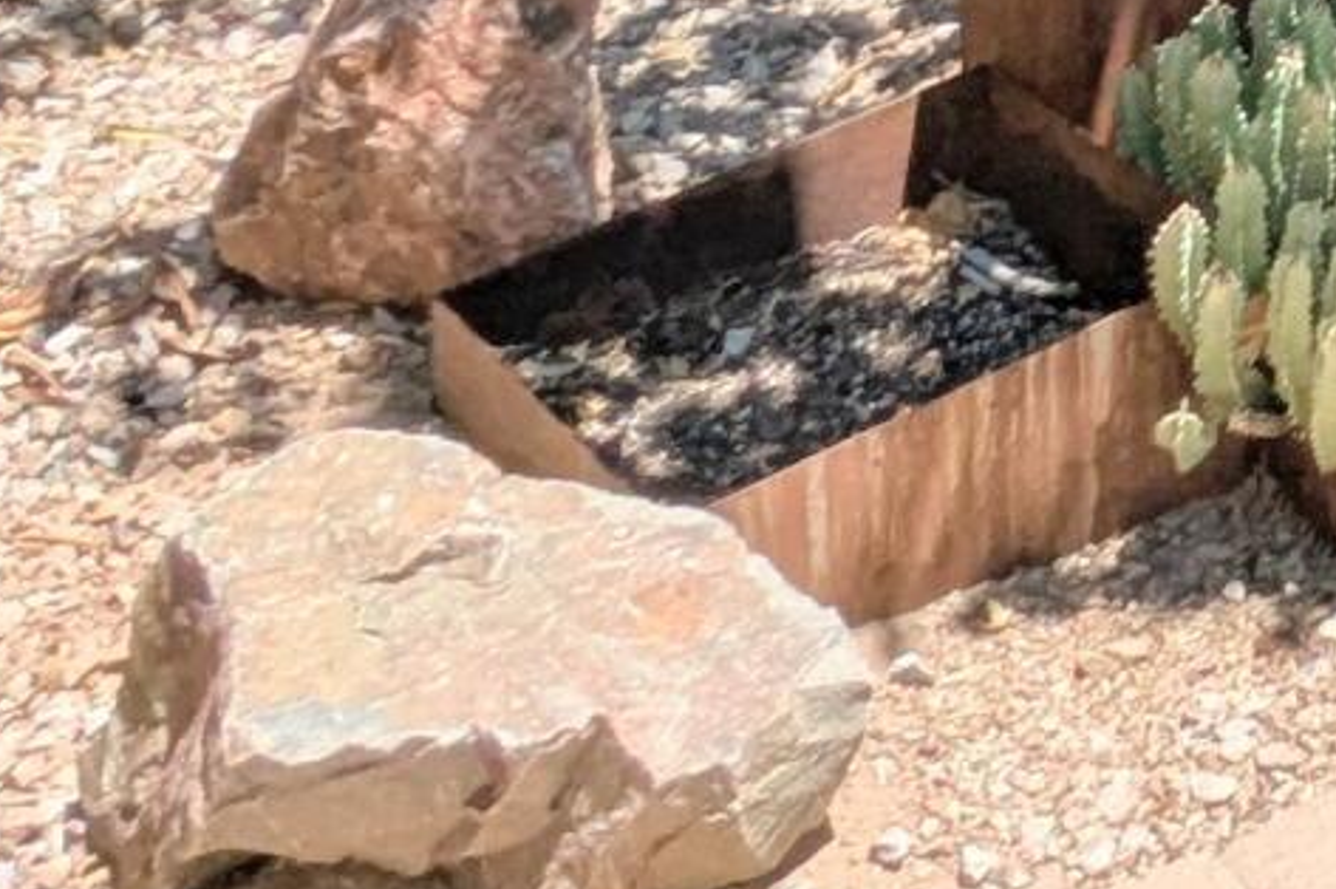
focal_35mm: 106
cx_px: 2075
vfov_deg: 10.8
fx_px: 3931
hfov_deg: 17.2
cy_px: -1319
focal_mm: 2.35
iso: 54
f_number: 2.2
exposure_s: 1/1328
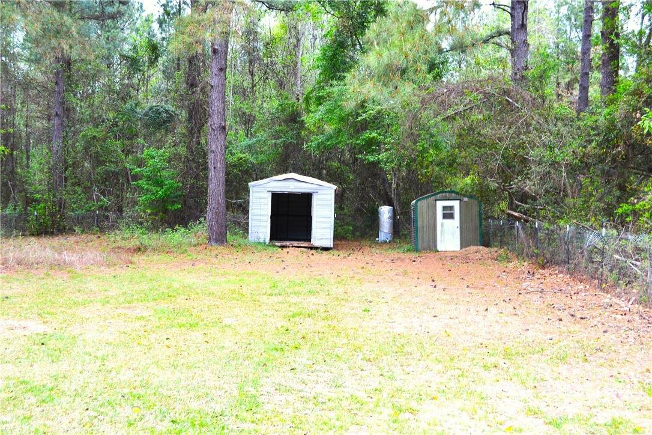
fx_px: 761
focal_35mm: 42
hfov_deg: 46.4
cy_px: 218
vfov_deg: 31.9
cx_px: 326
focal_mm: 28
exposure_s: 1/125
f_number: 5.6
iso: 180
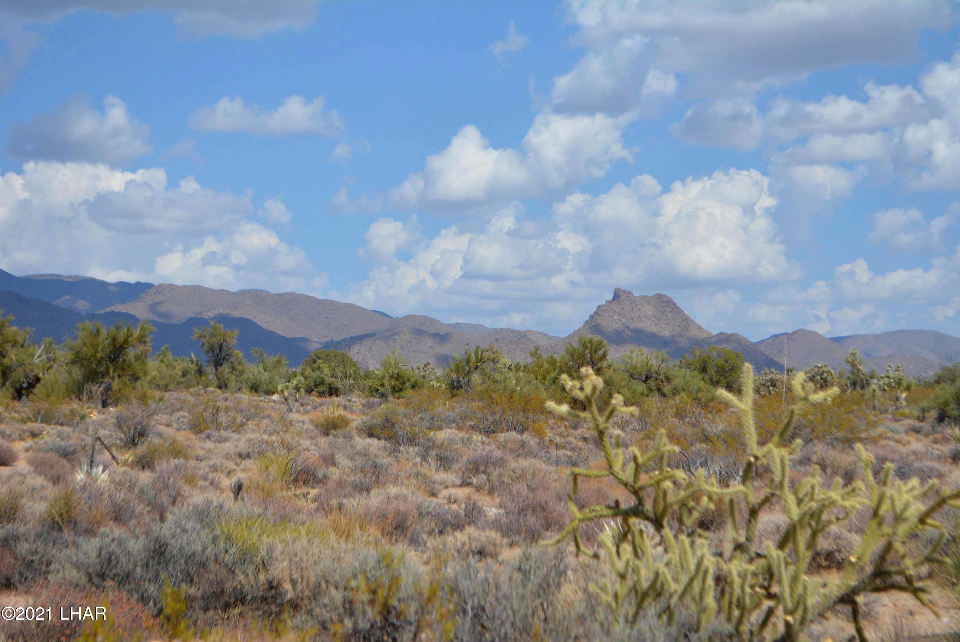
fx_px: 2202
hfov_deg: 24.6
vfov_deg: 16.6
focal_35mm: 82
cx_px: 480
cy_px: 321
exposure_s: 1/2000
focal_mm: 55
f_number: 7.1
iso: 400
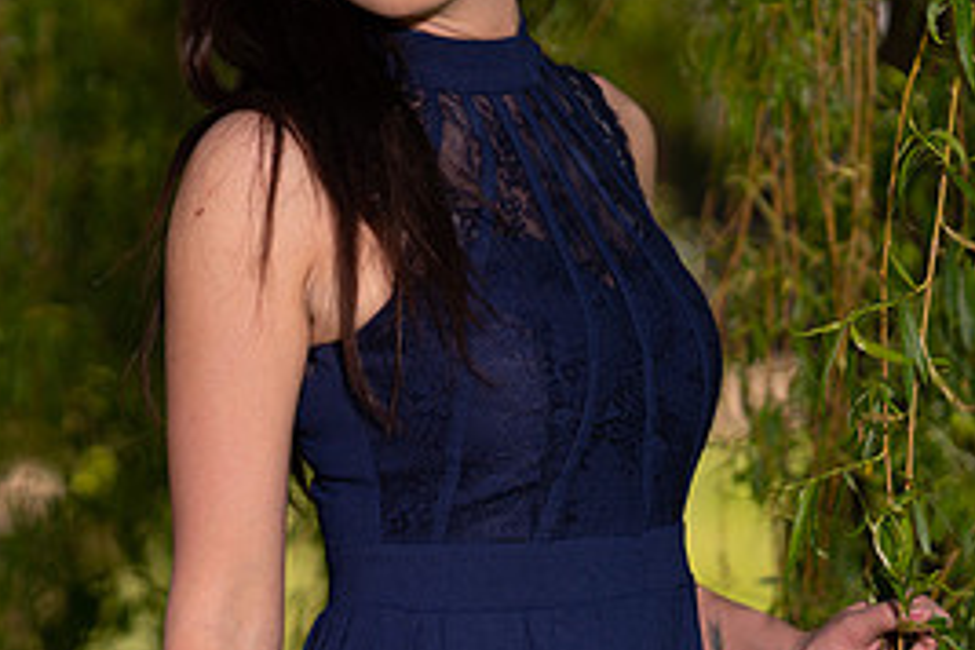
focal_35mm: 185
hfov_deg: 11.1
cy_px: 246
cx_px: 124
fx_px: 5010
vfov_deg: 7.4
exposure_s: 1/4000
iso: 100
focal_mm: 85
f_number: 1.8
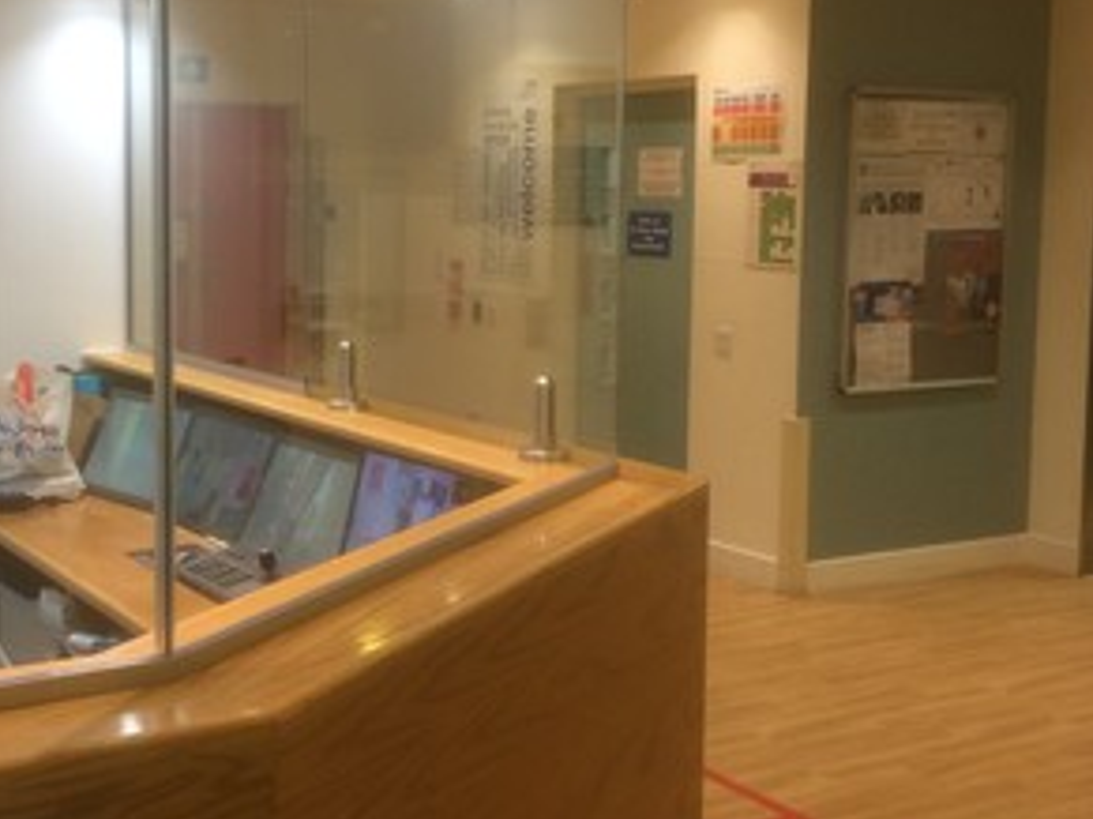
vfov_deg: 28.5
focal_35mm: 51
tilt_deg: -5.4
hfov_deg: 37.2
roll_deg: +0.5
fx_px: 1610
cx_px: 376
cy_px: 338
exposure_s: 1/33
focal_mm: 4.15
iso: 100
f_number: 2.2
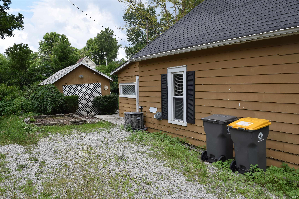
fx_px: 224
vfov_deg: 47.9
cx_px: 150
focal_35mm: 27
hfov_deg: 67.4
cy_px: 100
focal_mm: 18
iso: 200
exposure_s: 1/320
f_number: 9
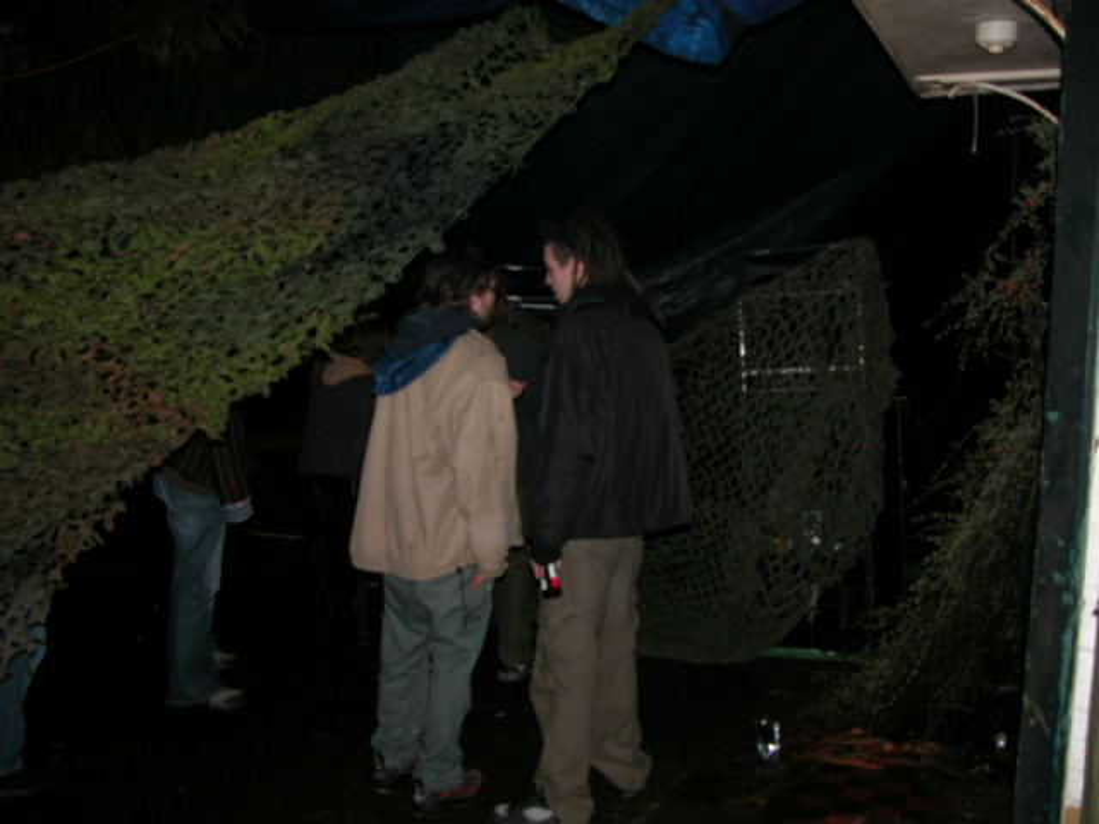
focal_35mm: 35
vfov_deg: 40.7
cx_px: 550
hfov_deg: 52.6
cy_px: 412
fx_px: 1111
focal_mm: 8.9
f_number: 2.8
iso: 100
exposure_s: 1/60
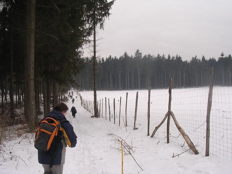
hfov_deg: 49.0
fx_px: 255
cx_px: 116
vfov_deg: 37.7
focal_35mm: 38
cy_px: 87
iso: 100
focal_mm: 5.8
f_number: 5.6
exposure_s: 1/146
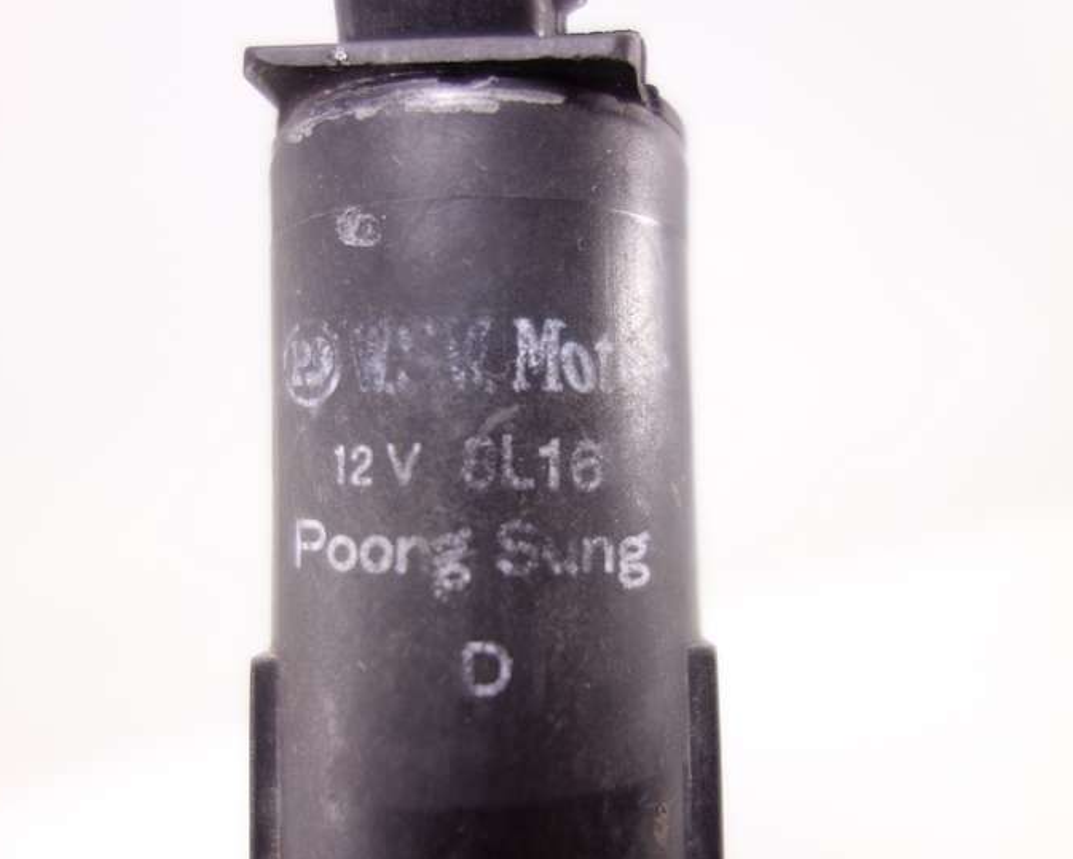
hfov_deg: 55.6
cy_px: 433
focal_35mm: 32
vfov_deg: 45.8
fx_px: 1017
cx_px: 555
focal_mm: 10.4
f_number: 1.8
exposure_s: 1/80
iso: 125
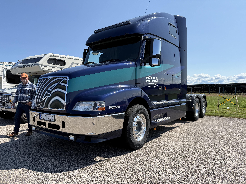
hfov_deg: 71.6
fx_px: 171
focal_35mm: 24
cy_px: 92
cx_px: 123
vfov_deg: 56.8
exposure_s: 1/3953
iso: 80
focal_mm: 6.76
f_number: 1.78
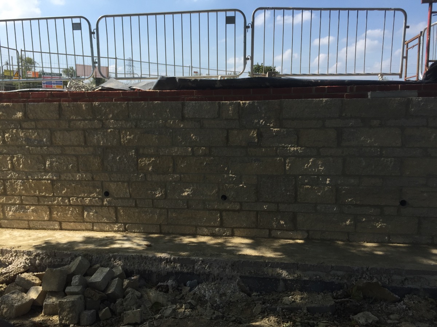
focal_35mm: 29
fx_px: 366
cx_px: 218
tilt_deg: -10.6
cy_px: 164
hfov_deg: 61.7
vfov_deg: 48.2
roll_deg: -0.5
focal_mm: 4.15
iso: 32
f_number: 2.2
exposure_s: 1/1364
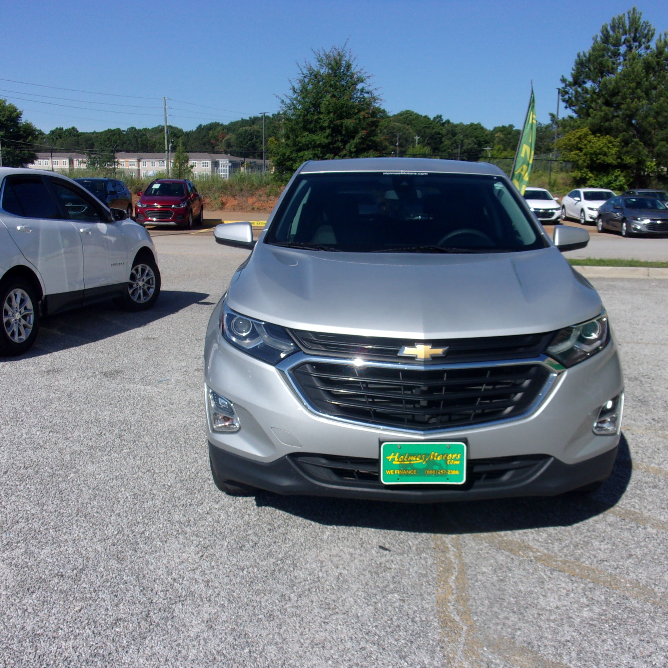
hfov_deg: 48.2
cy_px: 344
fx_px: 742
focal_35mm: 34
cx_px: 396
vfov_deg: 48.4
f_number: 10.8
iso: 80
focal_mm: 5.1
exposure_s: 1/140
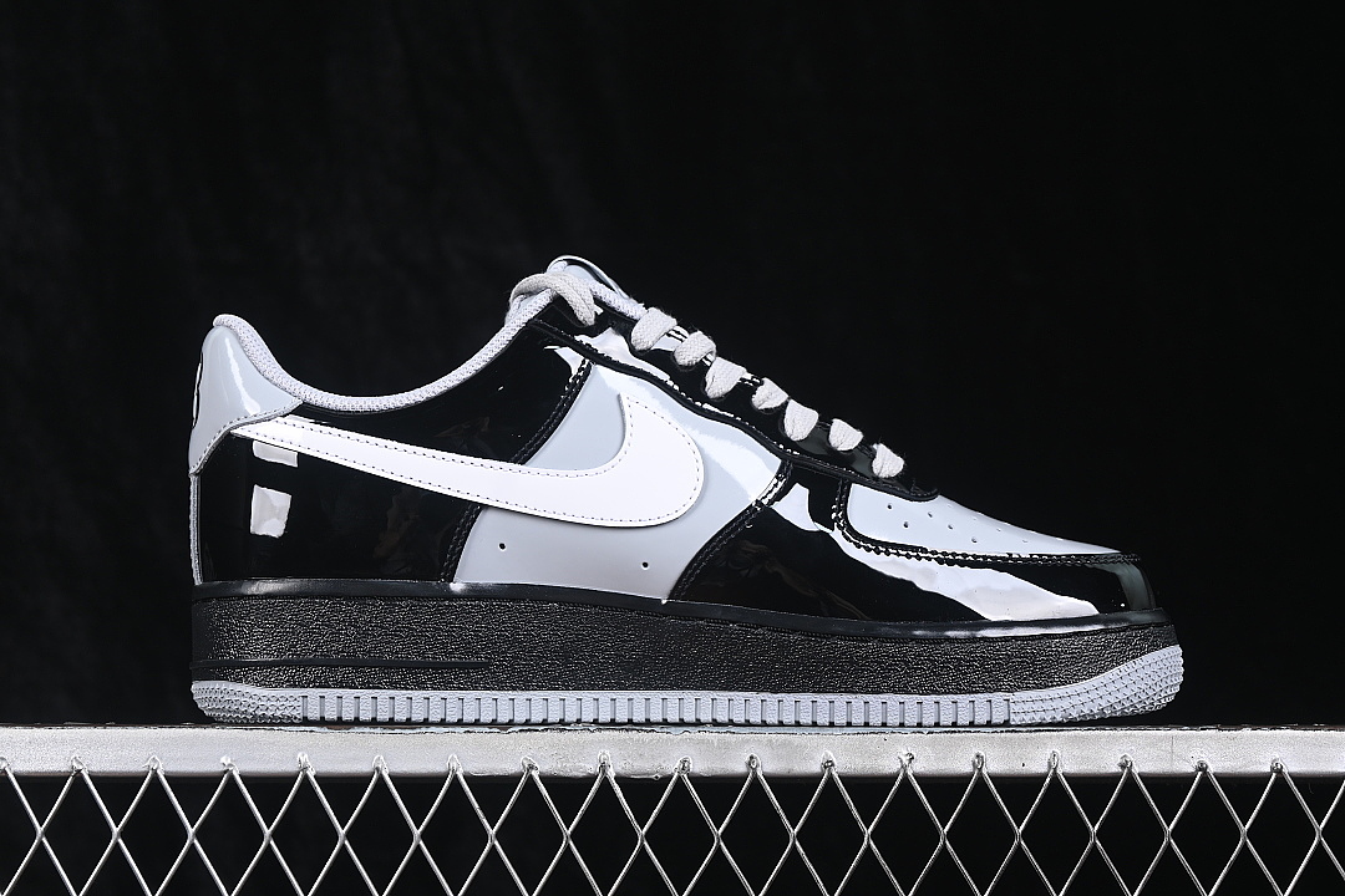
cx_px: 672
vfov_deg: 18.2
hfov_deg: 27.0
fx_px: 2802
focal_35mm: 75
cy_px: 448
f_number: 6.3
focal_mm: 50
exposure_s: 1/60
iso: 160
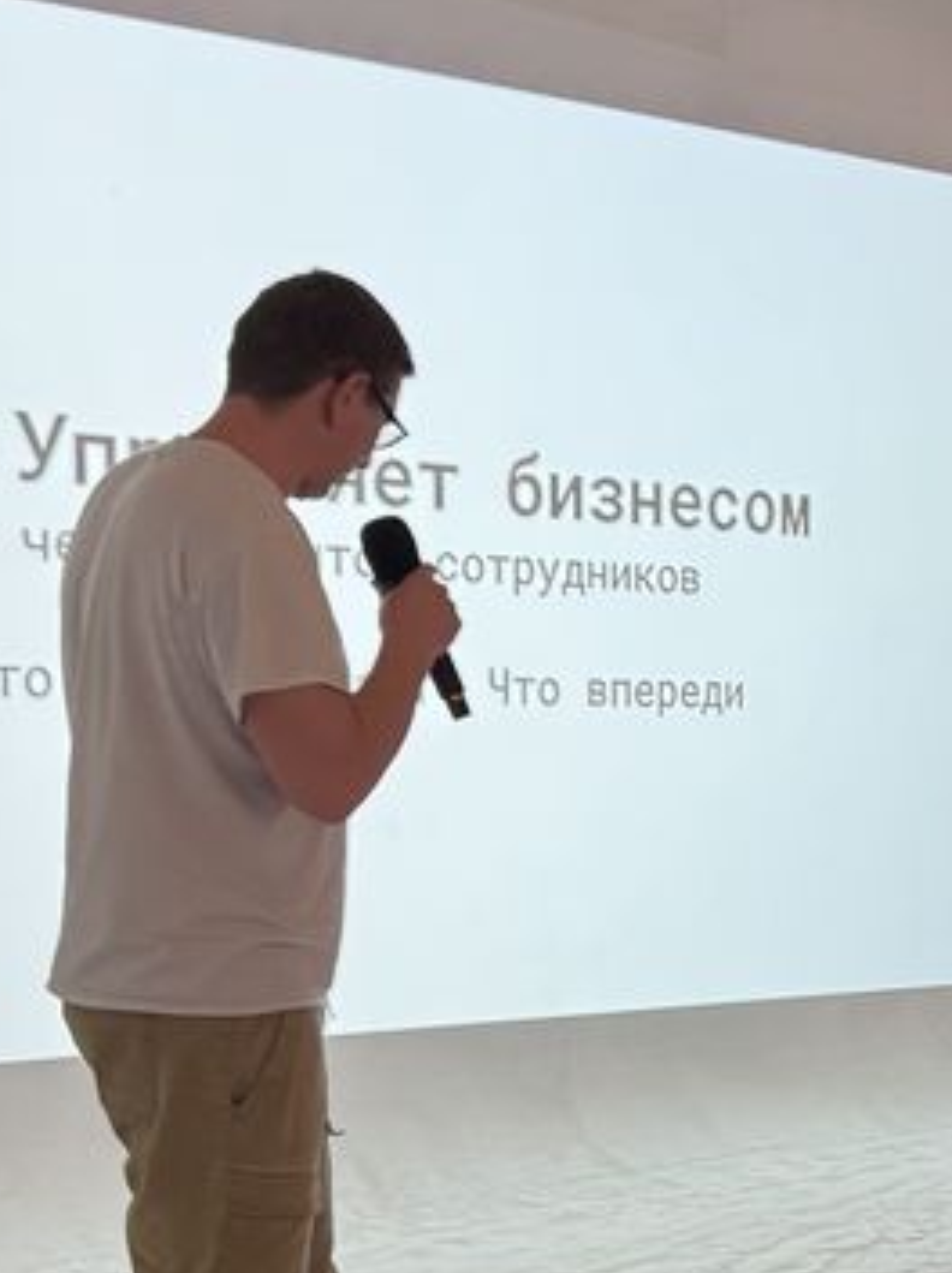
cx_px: 1183
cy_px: 975
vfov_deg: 25.0
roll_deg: -2.0
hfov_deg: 18.0
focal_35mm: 77
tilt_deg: -5.9
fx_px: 2829
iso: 200
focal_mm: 6.76
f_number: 1.78
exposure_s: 1/69
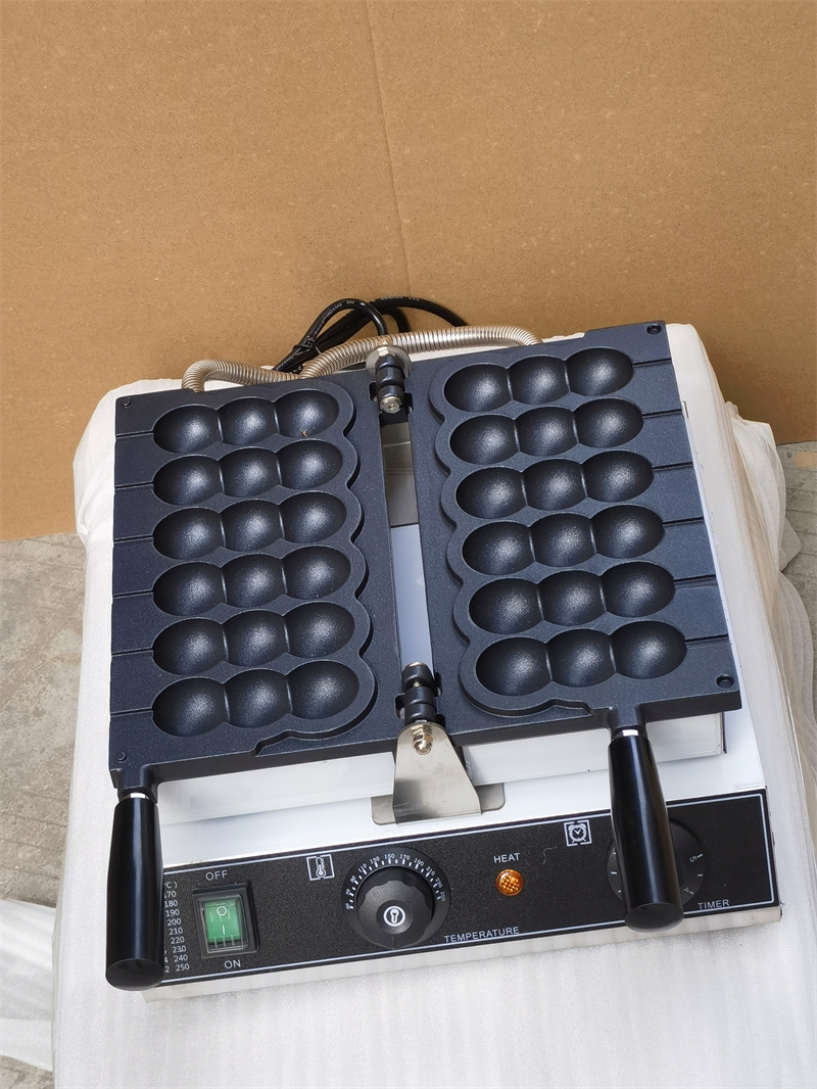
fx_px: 2296
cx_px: 408
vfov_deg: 26.7
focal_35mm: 73
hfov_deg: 20.2
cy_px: 544
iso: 50
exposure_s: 1/174
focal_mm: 6.67
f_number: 1.9
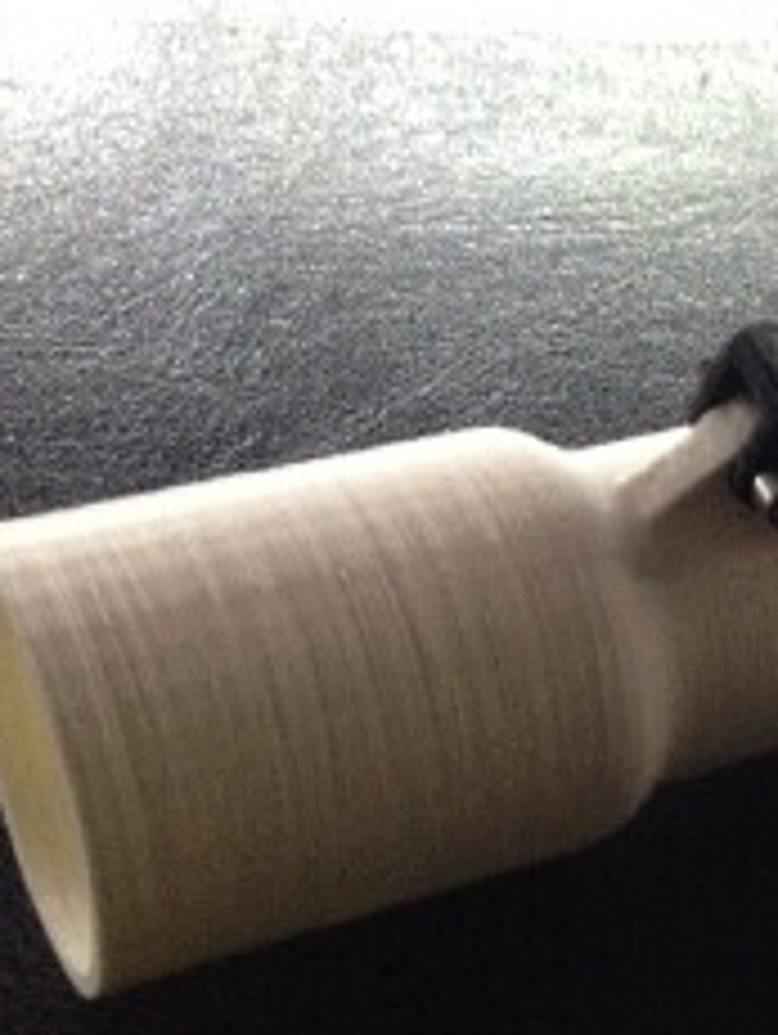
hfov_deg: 17.4
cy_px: 702
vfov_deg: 24.0
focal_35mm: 81
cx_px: 924
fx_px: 2423
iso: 500
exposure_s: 1/15
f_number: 2.4
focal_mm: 4.28
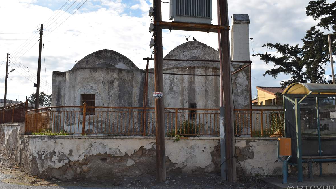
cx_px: 167
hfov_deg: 54.6
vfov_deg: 32.3
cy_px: 82
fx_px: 325
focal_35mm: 37
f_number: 11
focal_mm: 23
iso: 100
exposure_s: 1/200
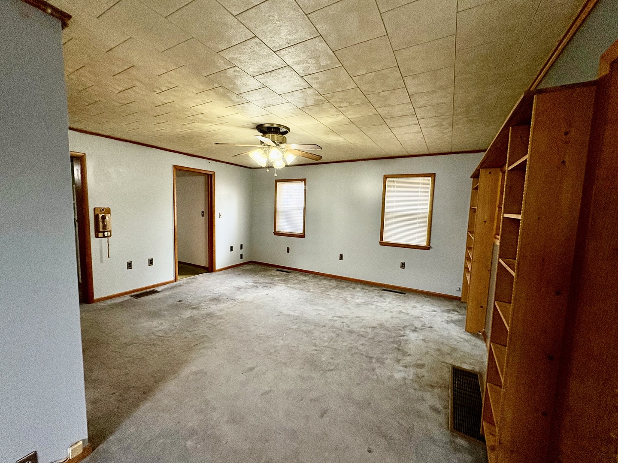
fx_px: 250
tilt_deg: -5.5
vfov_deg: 85.7
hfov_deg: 102.1
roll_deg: -1.6
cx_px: 309
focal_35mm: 14
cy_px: 232
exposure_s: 1/120
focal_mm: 2.22
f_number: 2.2
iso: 200
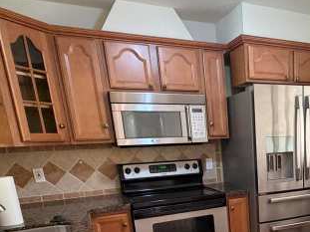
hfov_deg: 47.0
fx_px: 322
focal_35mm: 36
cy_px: 225
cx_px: 270
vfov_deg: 36.2
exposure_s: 1/60
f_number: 2.2
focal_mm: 2.22
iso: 320
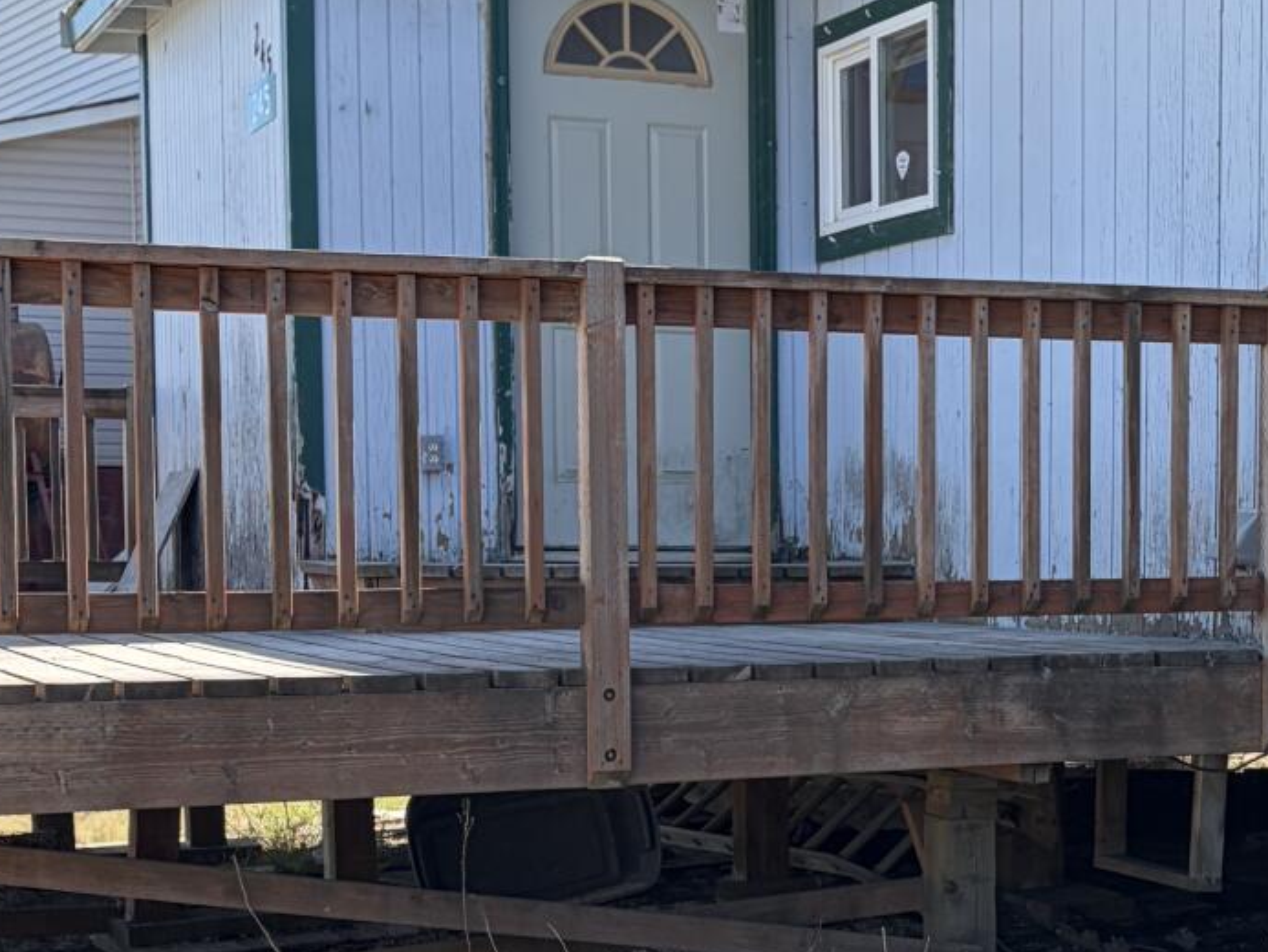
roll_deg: +0.9
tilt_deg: -3.6
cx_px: 1052
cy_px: 740
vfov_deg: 19.5
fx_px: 2748
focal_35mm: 75
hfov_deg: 25.4
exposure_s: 1/1175
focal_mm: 5.96
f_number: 1.6
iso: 50
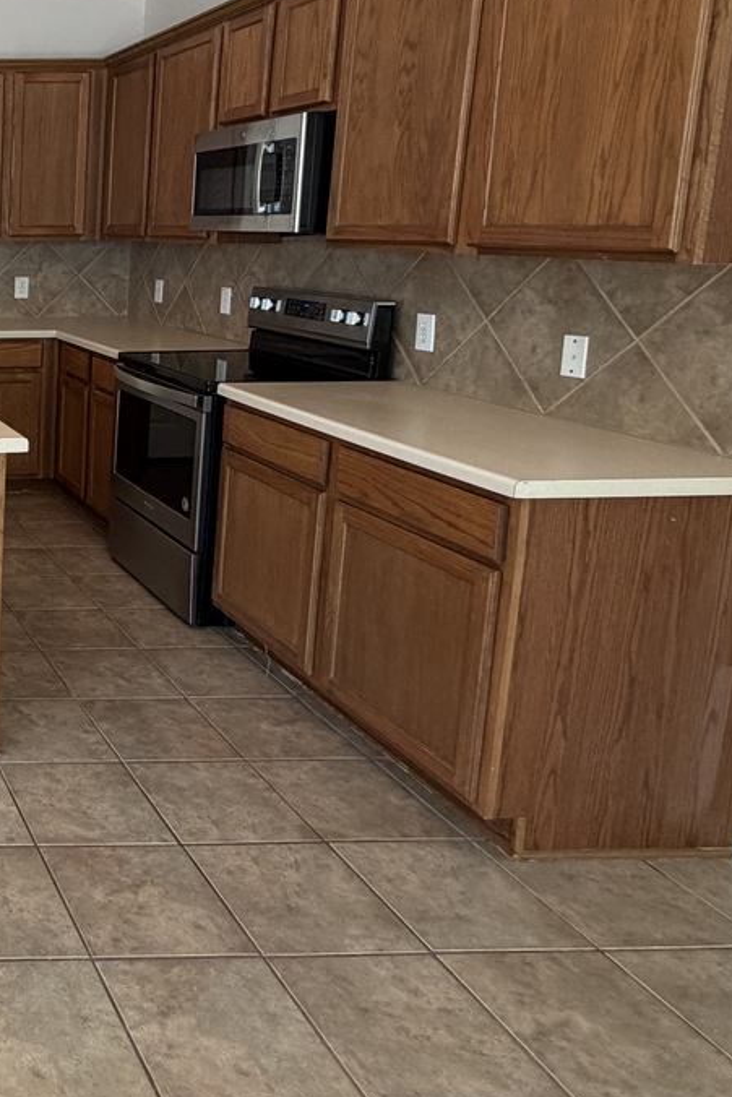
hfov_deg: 31.4
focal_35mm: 31
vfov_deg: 59.0
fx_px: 945
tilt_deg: -8.7
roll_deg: +1.0
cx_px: -245
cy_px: 372
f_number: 2.2
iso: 200
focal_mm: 2.22
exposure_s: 1/120
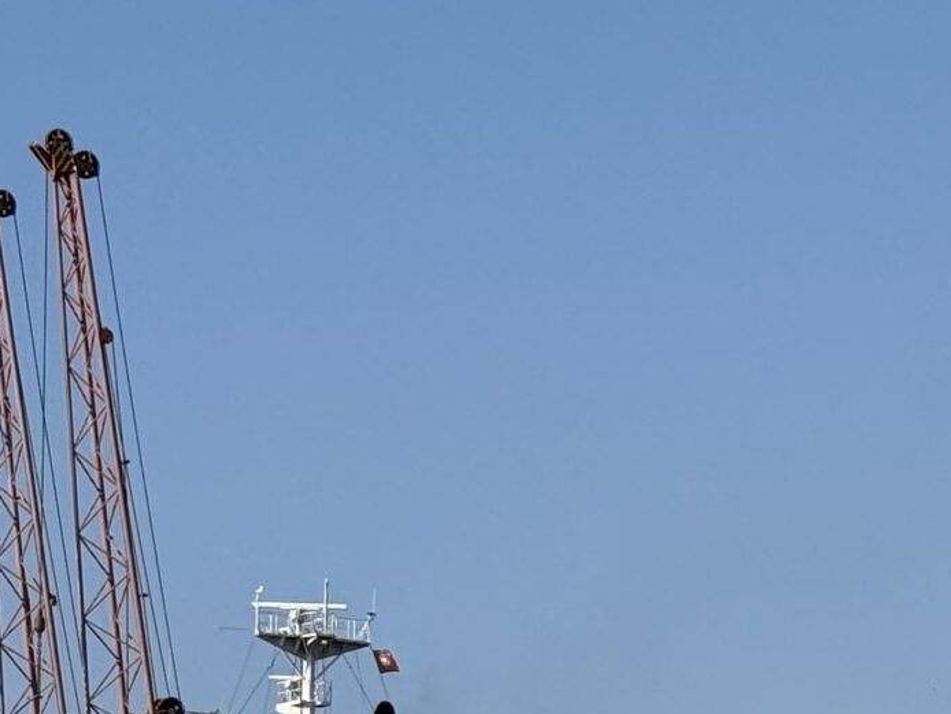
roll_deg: -0.7
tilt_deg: +6.3
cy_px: 777
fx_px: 4864
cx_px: 1069
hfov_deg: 11.0
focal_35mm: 177
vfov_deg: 8.3
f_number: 1.78
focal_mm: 6.76
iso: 64
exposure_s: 1/6024
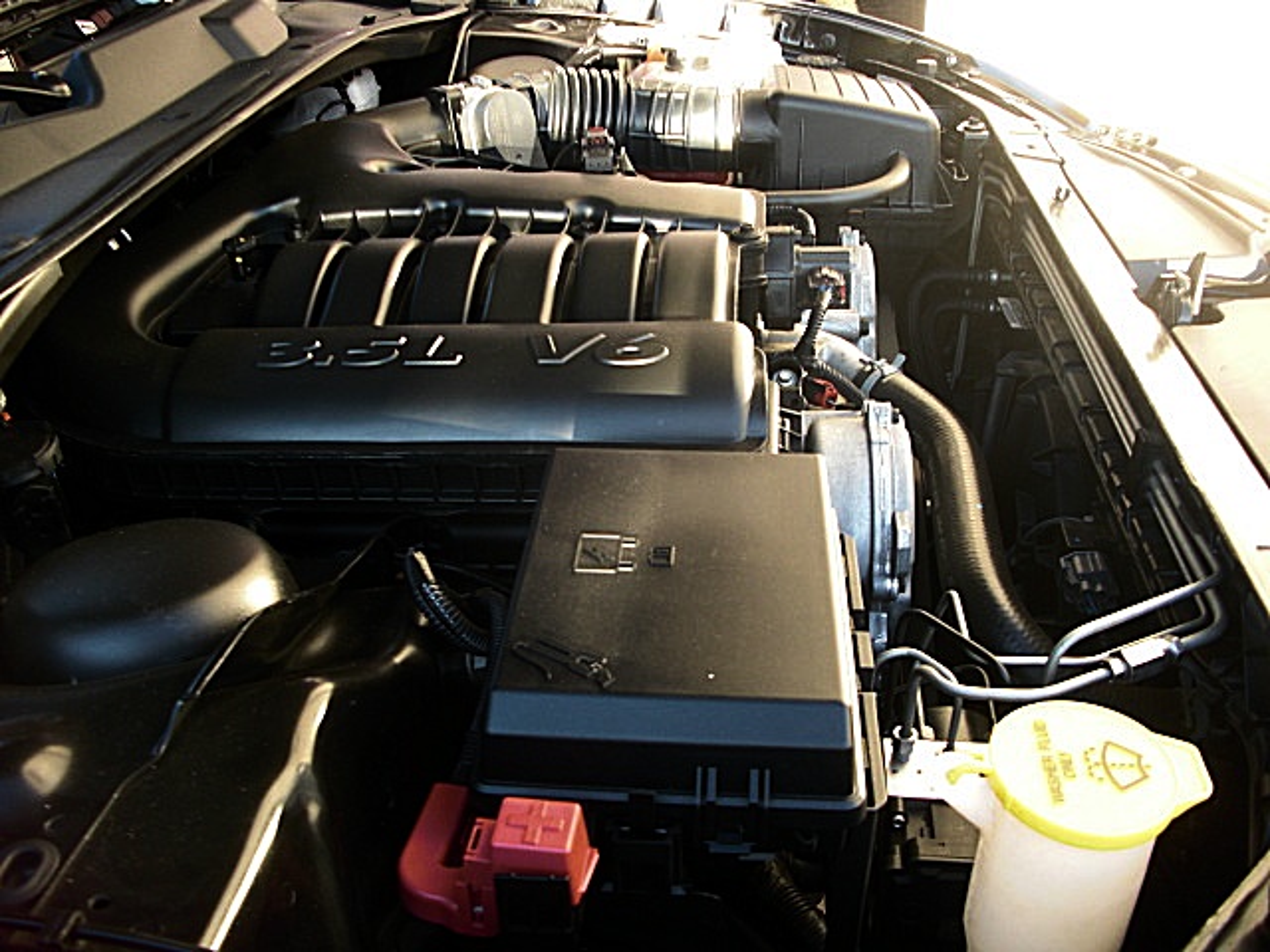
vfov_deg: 39.7
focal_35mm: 36
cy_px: 476
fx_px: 1321
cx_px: 635
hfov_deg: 51.4
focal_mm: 6.3
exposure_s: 1/60
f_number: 2.8
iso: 100
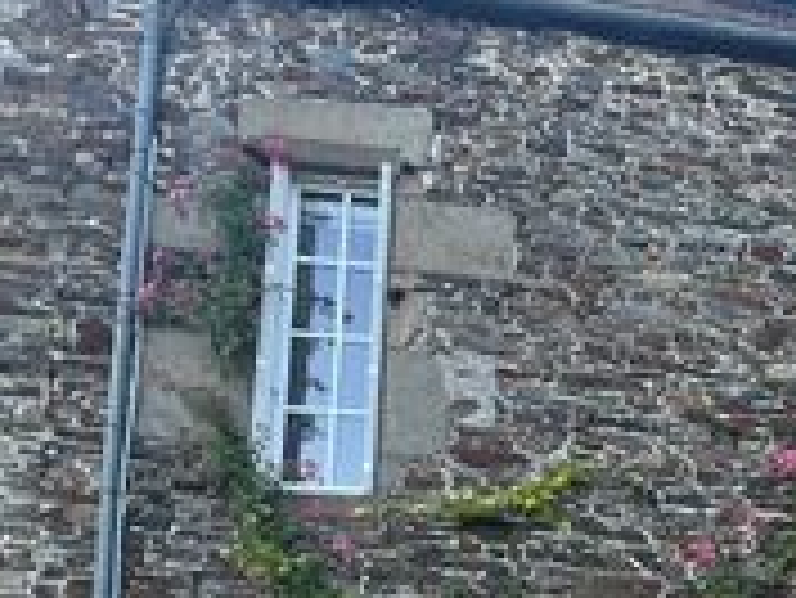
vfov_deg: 26.5
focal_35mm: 44
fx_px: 1012
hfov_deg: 33.6
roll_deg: -0.1
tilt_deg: +6.1
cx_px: 985
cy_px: 827
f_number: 1.8
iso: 50
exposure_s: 1/99
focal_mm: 1.57
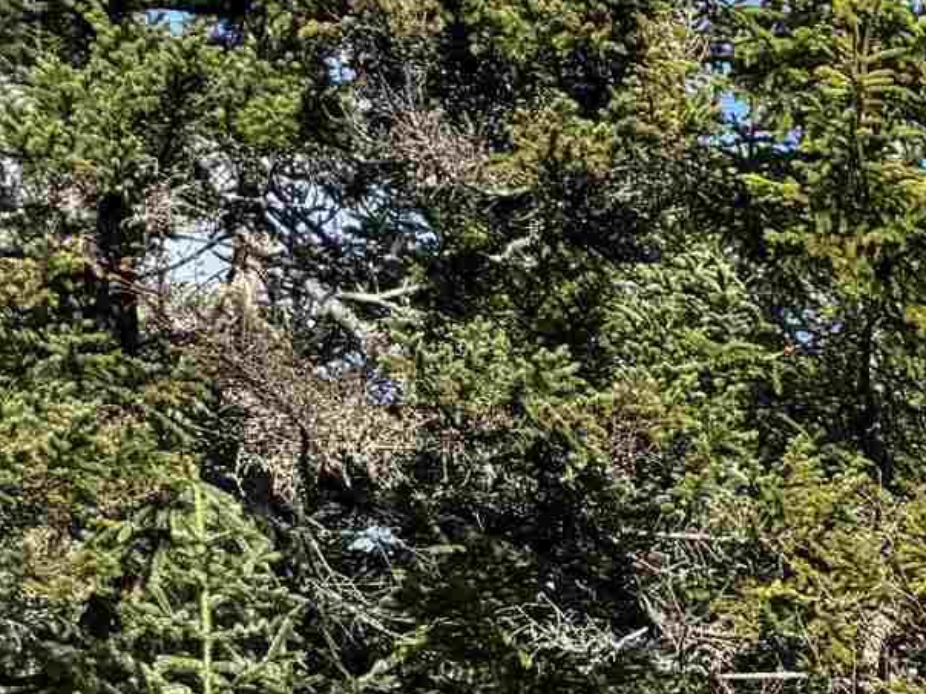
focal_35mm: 122
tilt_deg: -0.8
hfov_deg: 12.7
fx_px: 3264
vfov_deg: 10.9
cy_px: 1458
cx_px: 2182
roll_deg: +0.4
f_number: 1.78
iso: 80
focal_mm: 6.76
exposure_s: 1/2801
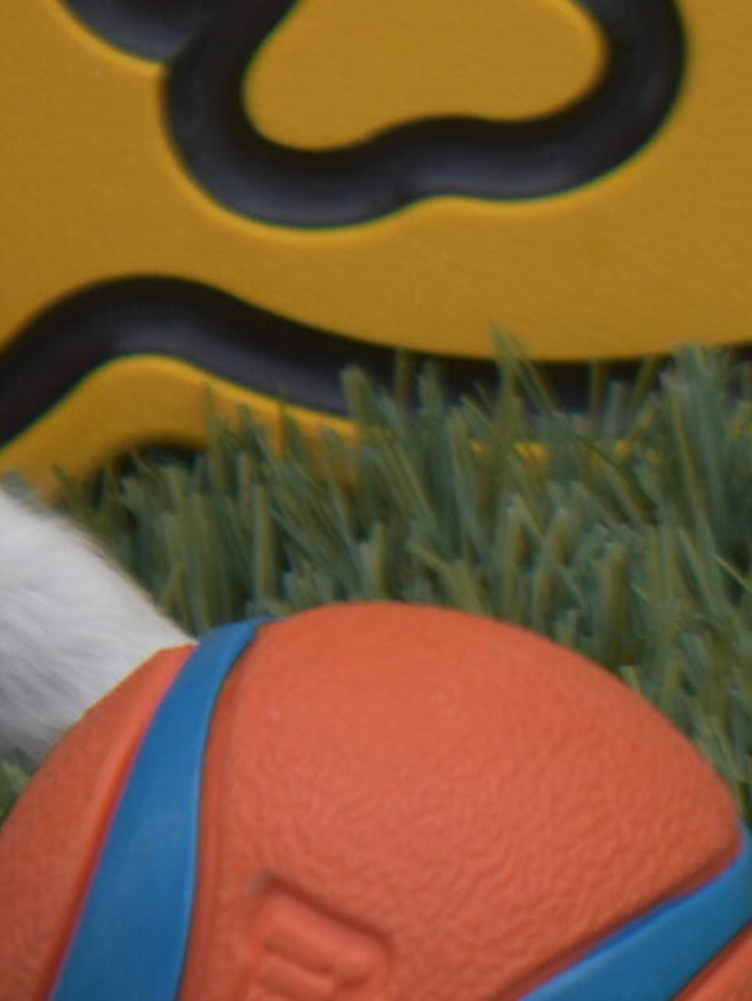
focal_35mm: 308
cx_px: -723
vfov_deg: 6.4
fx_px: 8912
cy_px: 346
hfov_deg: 4.8
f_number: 5.6
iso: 200
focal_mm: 52
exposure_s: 1/250
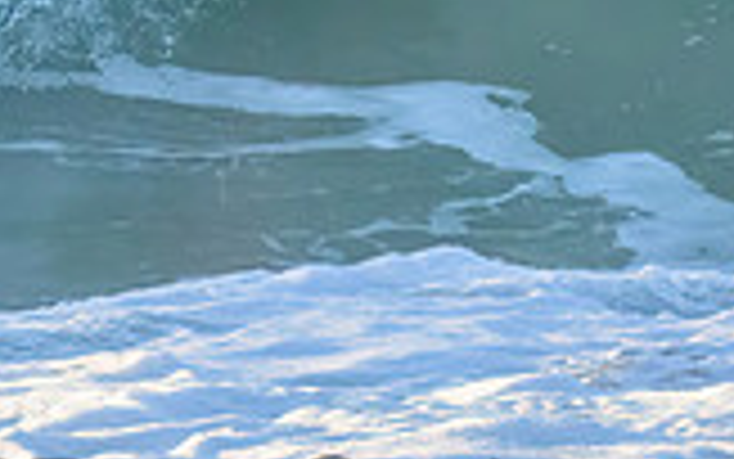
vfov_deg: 0.5
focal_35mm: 2910
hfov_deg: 0.7
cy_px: -250
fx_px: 58231
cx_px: 293
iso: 5000
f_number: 11
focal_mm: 800
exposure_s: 1/1600
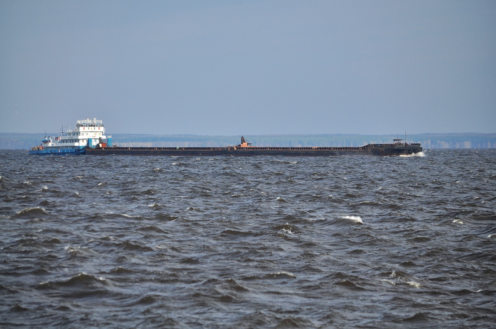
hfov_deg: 7.4
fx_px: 3818
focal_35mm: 278
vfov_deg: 4.9
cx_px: 248
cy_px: 164
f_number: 5
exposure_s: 1/2500
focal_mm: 185
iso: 200
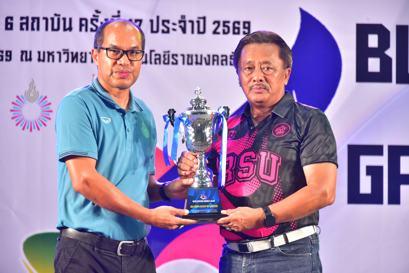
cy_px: 136
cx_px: 204
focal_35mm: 190
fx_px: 2159
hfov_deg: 10.8
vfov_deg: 7.2
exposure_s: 1/200
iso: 3200
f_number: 5.6
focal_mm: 190
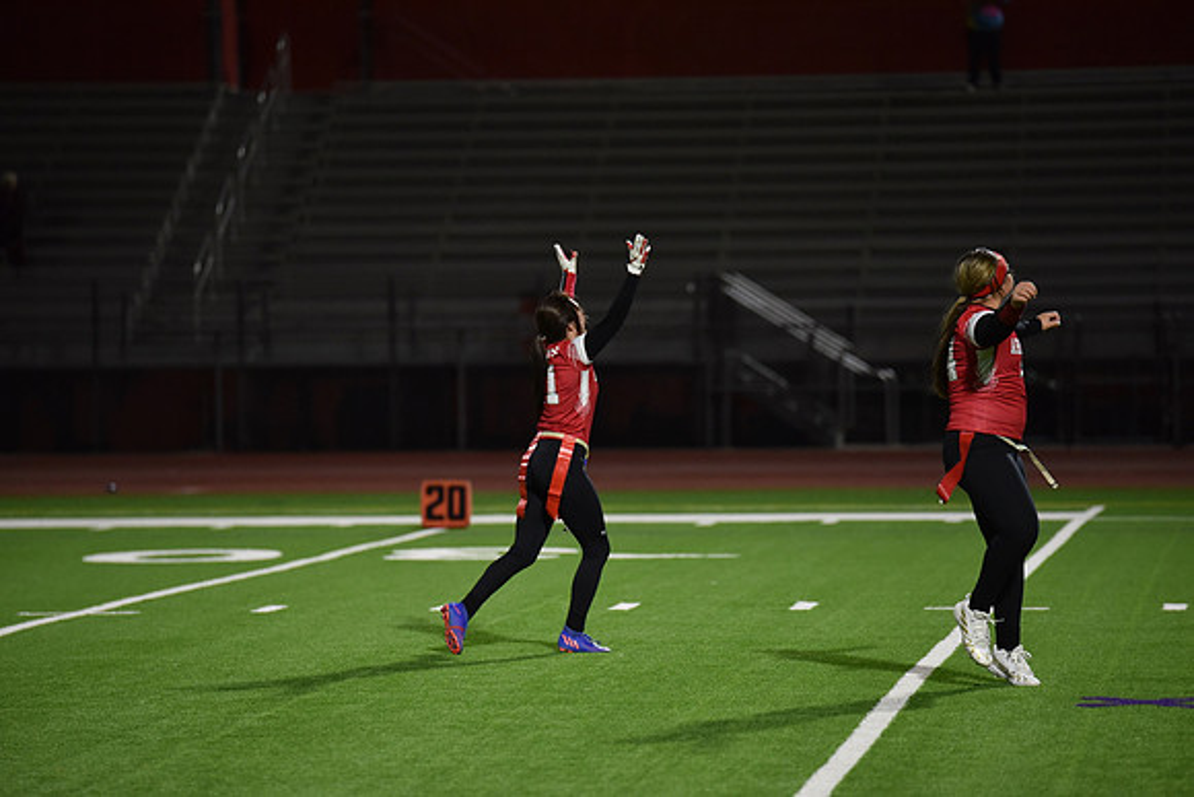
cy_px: 398
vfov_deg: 6.9
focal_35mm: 200
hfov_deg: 10.3
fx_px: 6635
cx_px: 597
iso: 2800
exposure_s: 1/640
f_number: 2.8
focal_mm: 200
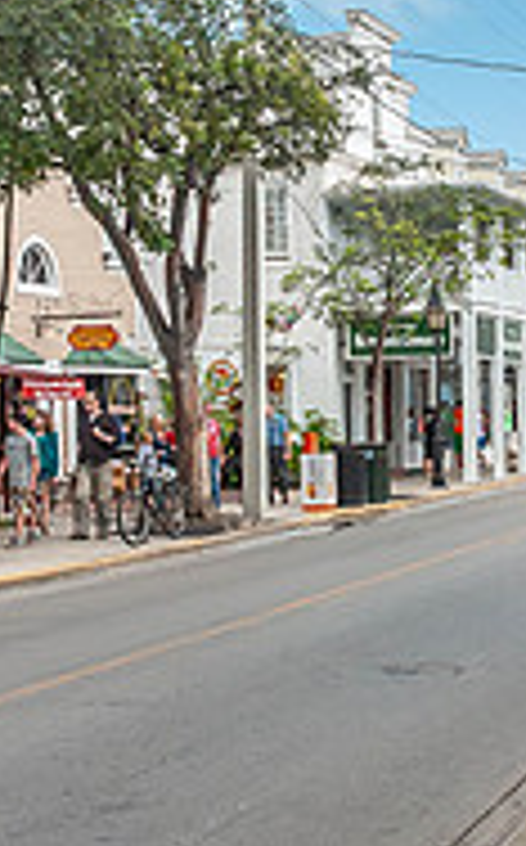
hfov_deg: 15.0
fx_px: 1956
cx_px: 535
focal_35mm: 85
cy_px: 374
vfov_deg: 24.4
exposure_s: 1/160
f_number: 6.3
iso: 100
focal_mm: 18
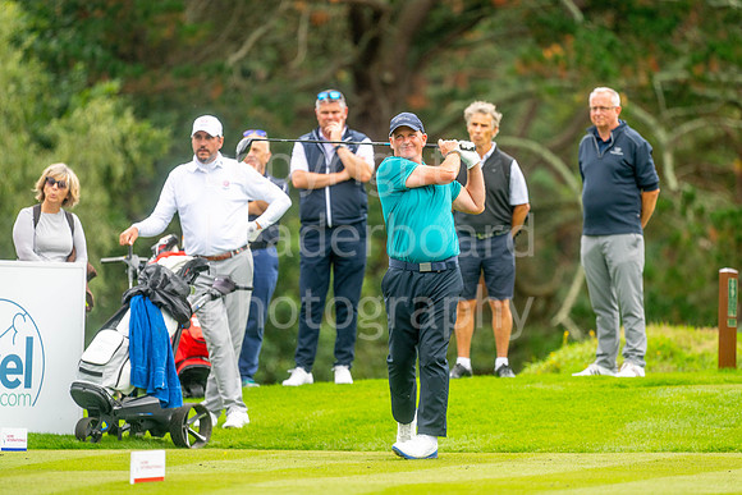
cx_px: 371
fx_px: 6184
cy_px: 248
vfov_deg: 4.6
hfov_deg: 6.9
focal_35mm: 300
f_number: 4
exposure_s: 1/1600
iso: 400
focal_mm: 300
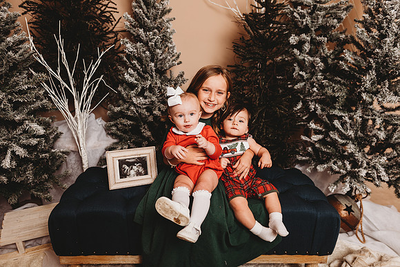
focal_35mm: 25
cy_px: 133
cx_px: 197
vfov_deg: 51.0
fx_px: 280
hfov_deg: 71.1
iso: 100
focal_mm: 24
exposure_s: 1/160
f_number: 3.2
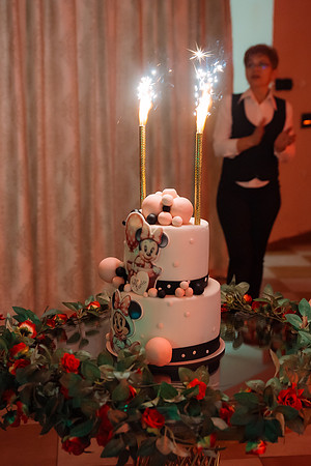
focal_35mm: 60
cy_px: 233
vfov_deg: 33.4
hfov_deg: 22.6
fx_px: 777
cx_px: 165
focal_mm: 40
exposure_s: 1/125
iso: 1000
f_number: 2.8
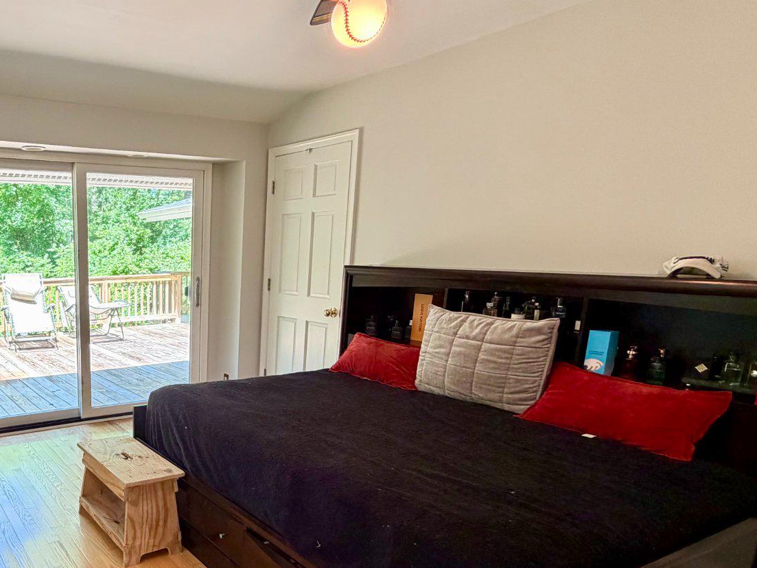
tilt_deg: -11.9
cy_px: 371
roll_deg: +1.2
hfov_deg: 61.4
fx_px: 569
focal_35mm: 26
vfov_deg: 52.2
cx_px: 145
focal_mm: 2.22
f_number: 2.2
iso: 200
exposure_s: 1/60
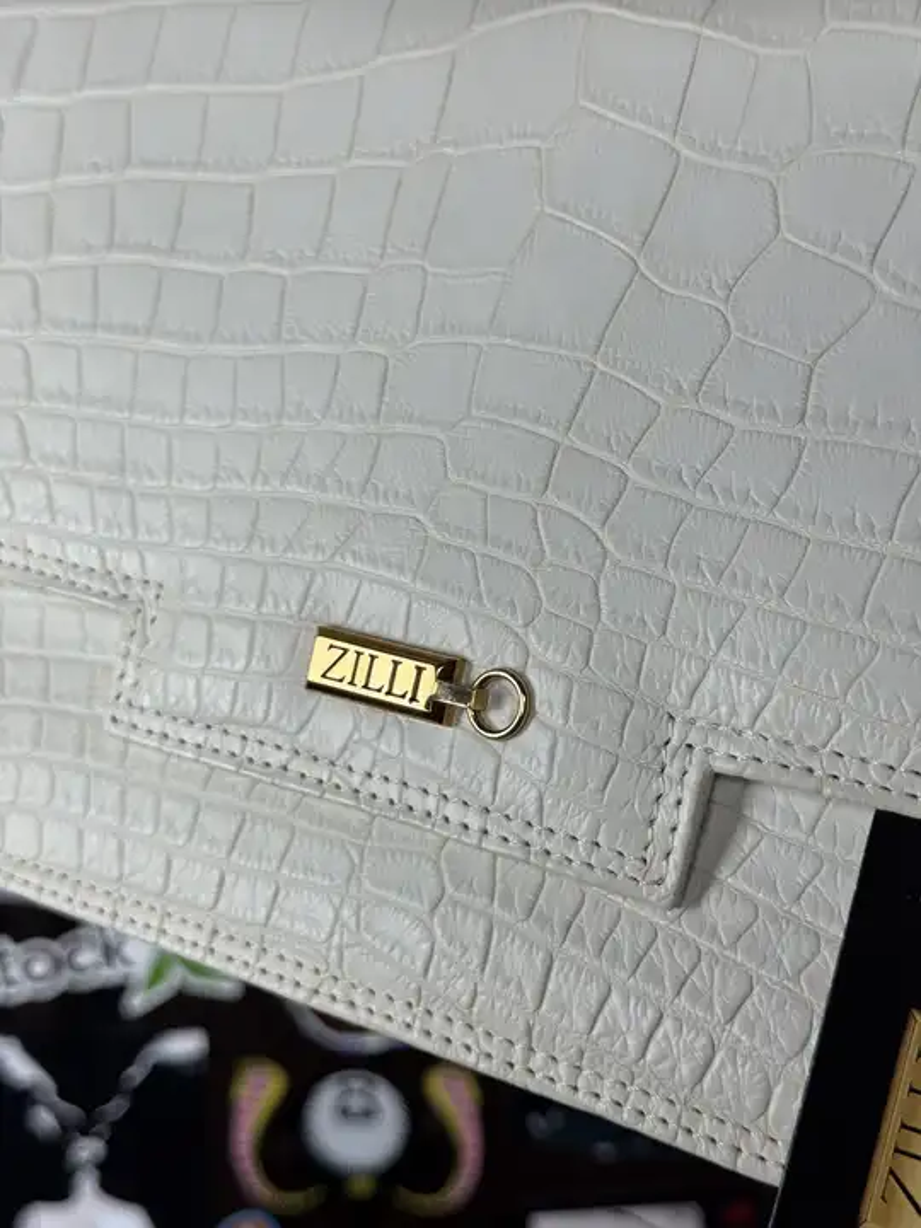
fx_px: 1703
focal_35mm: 48
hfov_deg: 30.3
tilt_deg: -10.5
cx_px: 460
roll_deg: -0.6
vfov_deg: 39.7
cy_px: 614
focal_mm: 6.76
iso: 50
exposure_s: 1/121
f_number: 1.78
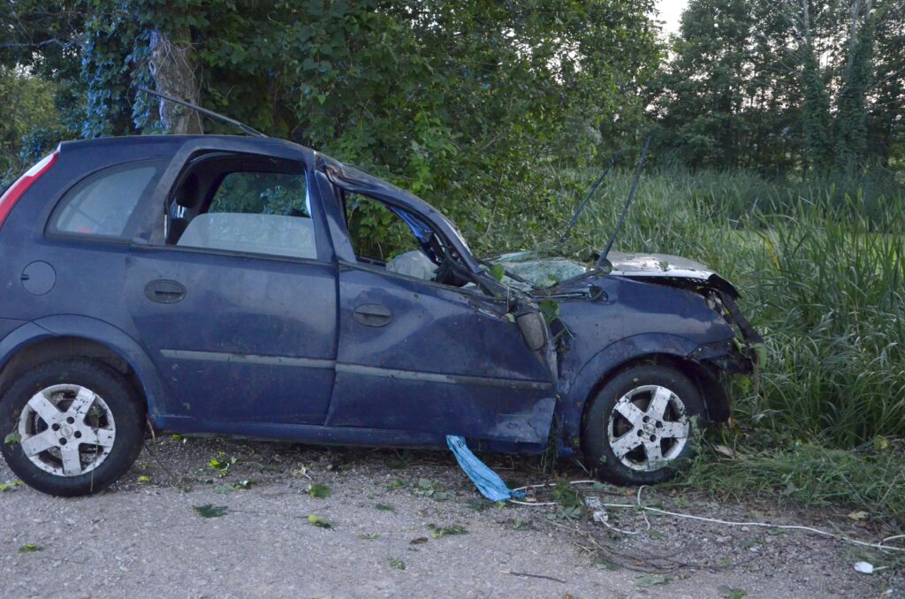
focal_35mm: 38
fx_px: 941
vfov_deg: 35.3
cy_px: 300
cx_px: 452
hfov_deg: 51.4
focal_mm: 25
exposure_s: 1/60
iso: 3200
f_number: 4
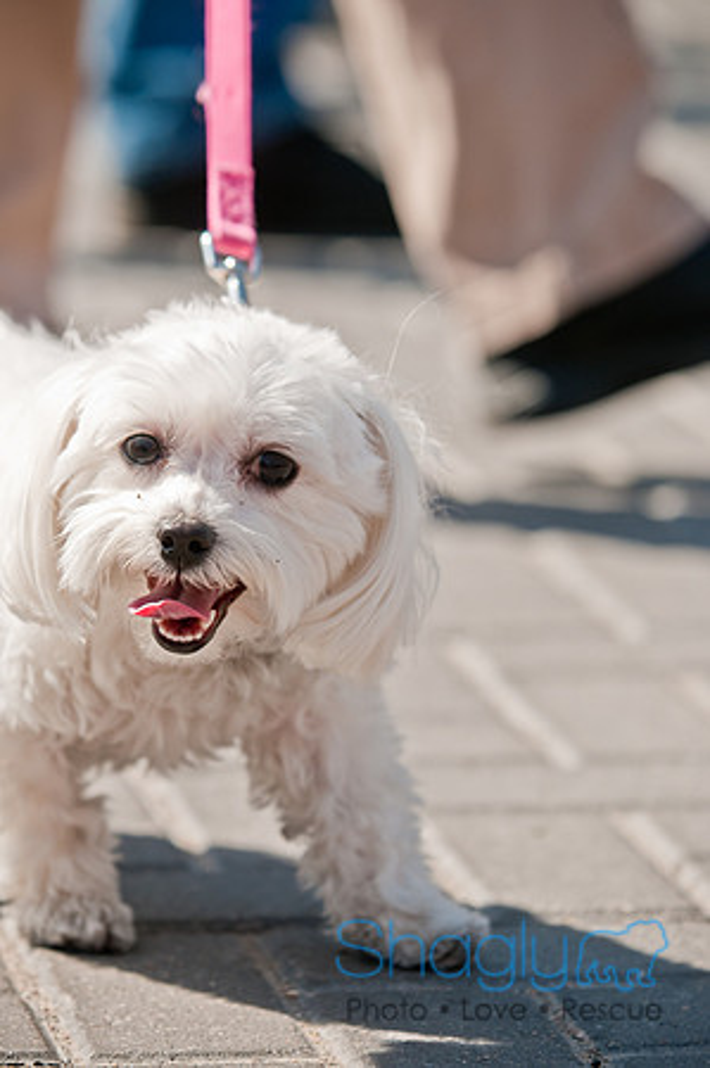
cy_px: 534
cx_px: 355
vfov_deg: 11.4
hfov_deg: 7.6
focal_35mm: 180
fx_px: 5337
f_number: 4
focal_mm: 120
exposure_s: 1/1600
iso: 200
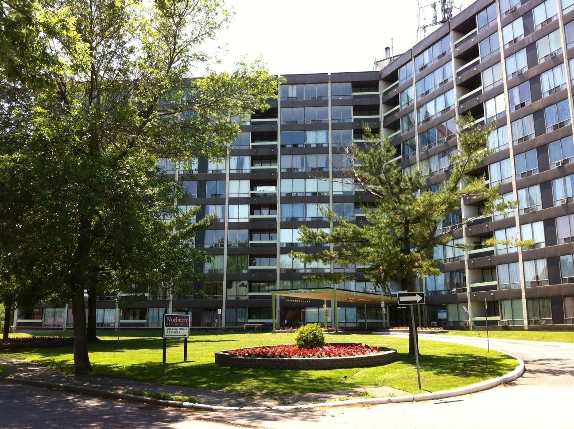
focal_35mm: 35
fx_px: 580
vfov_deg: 40.6
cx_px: 287
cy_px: 214
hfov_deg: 52.7
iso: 80
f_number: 2.8
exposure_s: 1/413
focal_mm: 3.85
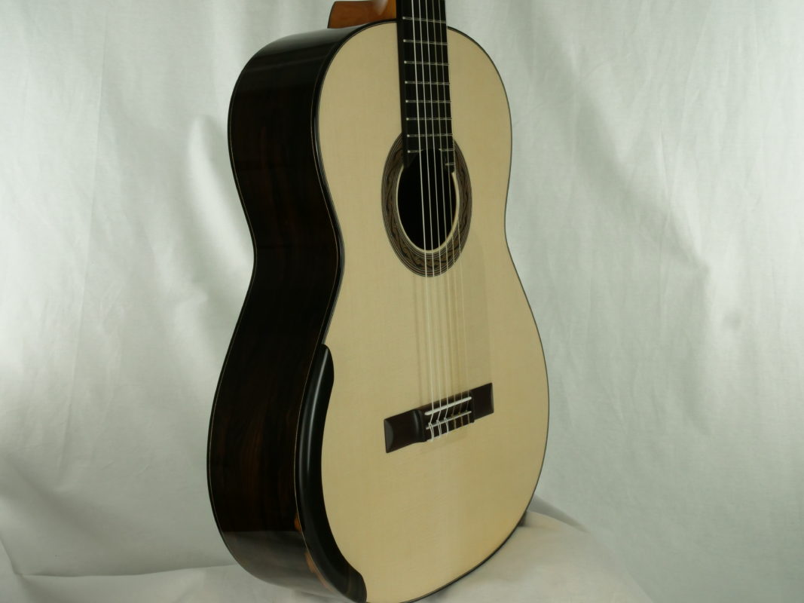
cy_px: 302
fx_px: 1161
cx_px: 402
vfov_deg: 29.1
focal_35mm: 50
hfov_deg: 38.2
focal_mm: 25
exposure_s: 1/60
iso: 1250
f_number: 14
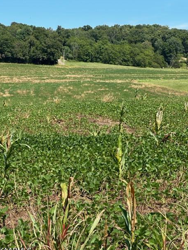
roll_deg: +2.0
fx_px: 587
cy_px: 130
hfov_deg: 18.2
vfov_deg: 24.1
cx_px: 95
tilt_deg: -7.0
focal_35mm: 81
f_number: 2.8
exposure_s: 1/455
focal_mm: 9
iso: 32
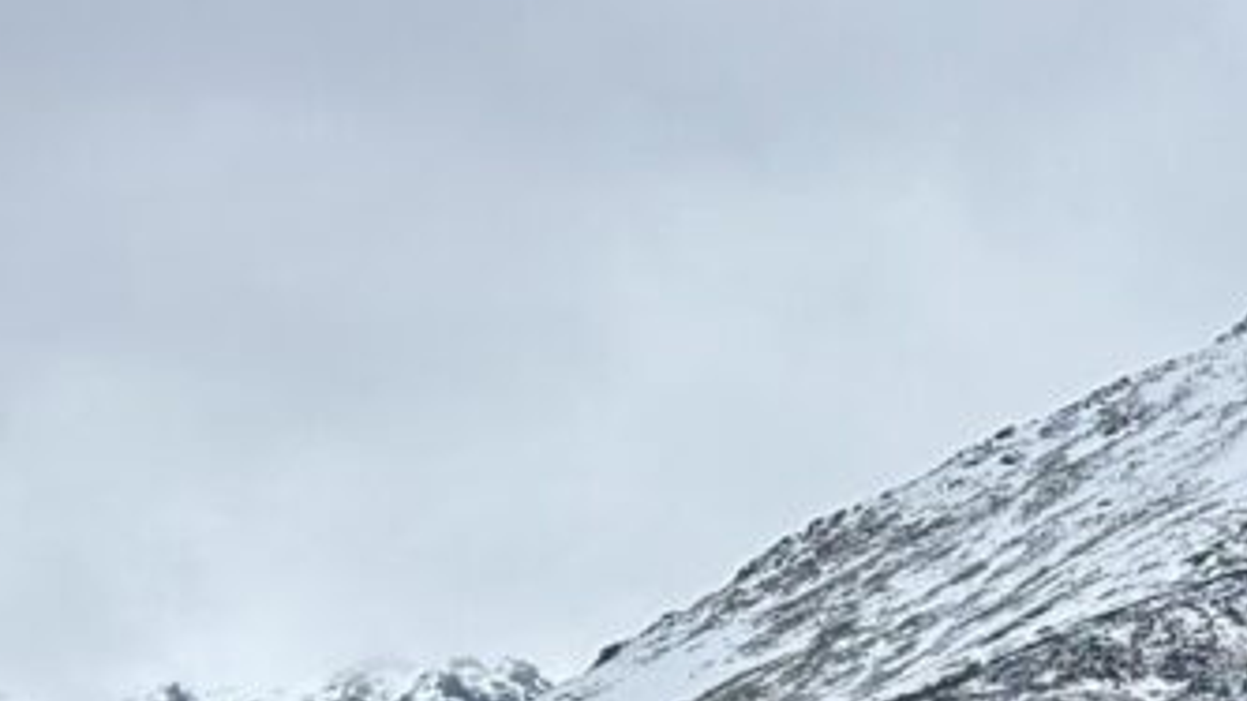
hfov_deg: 10.9
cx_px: -202
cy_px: 1175
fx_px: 6412
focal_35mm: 194
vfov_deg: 6.2
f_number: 1.6
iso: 40
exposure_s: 1/3311
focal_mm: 5.96
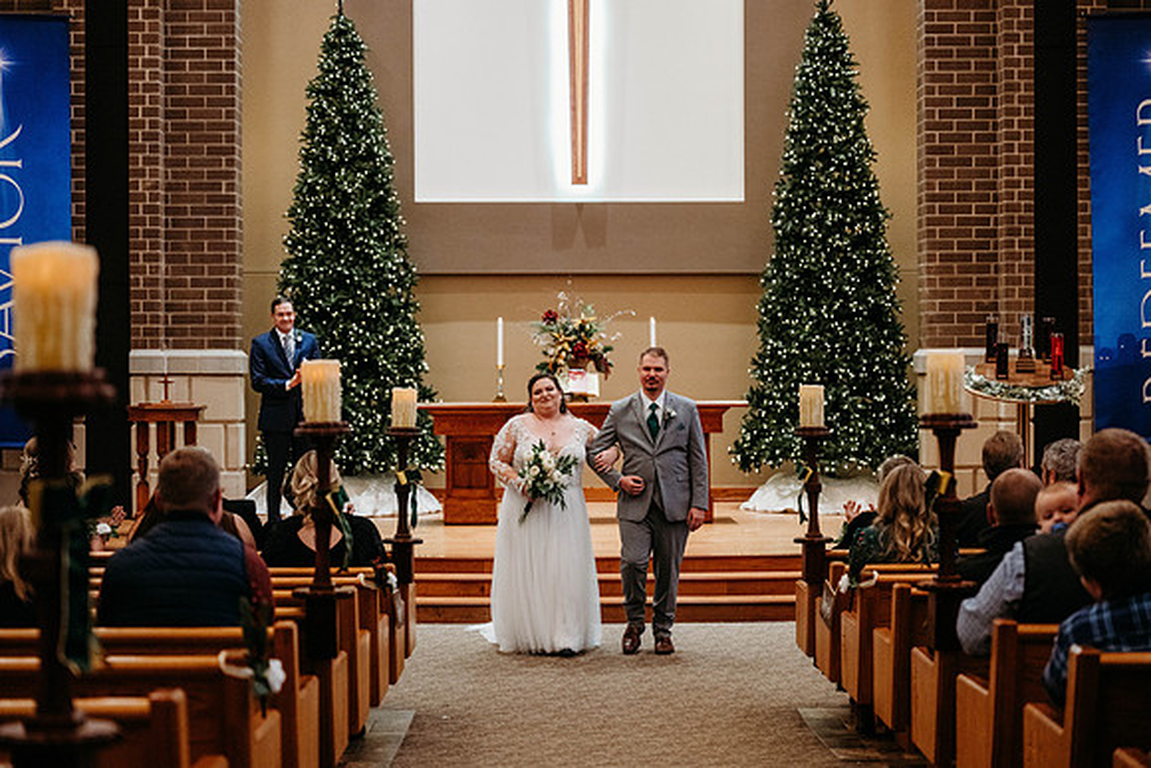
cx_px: 576
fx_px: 2282
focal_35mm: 71
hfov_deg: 28.3
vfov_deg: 19.1
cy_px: 384
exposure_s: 1/250
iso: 2000
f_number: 2.8
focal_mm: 70
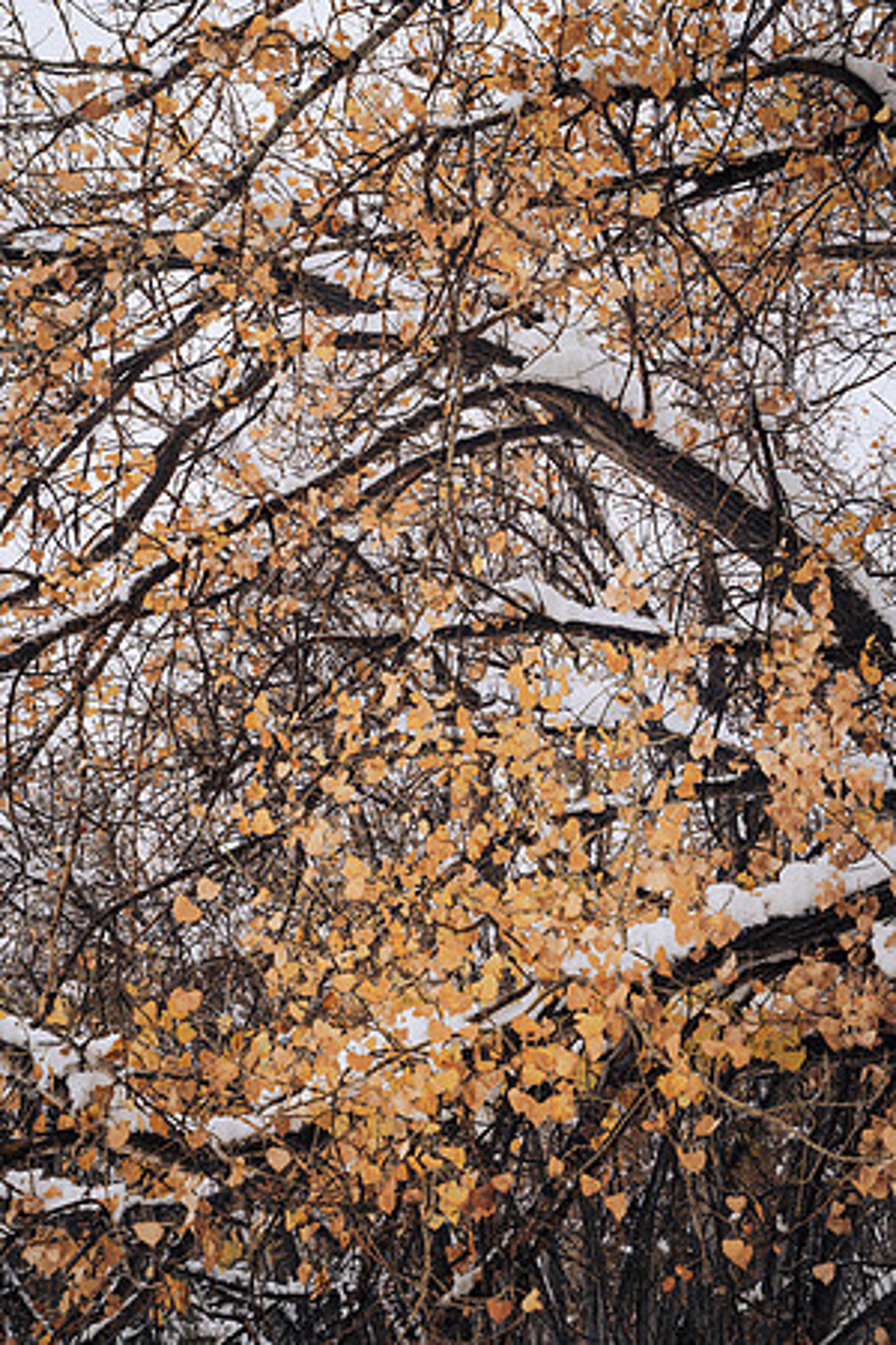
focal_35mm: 59
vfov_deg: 33.9
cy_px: 672
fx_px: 2202
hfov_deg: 23.0
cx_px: 448
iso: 200
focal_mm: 59
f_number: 9
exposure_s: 1/200
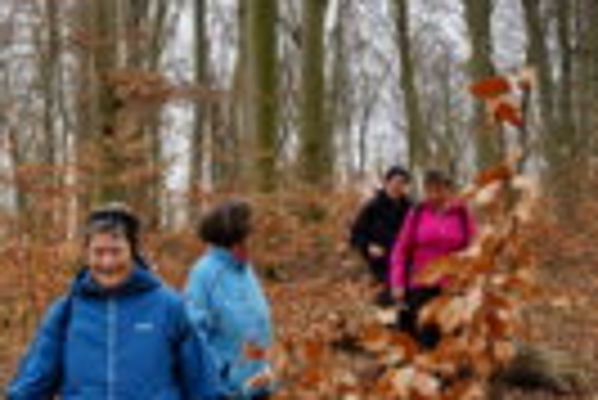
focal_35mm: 105
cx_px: -18
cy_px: 258
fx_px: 1746
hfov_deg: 18.8
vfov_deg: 13.1
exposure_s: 1/125
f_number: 4.5
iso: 125
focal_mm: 35
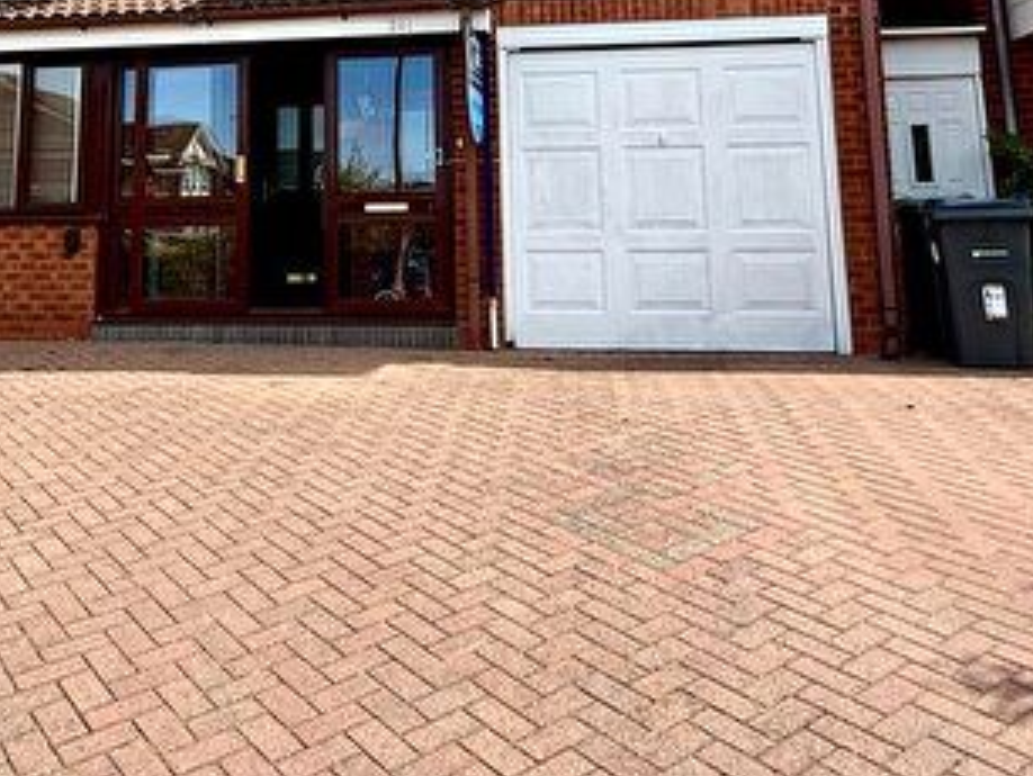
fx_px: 956
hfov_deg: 55.4
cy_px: 62
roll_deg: -0.8
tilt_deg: +10.7
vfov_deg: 40.5
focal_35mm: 32
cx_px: 331
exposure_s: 1/888
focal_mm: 2.22
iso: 50
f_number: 2.2
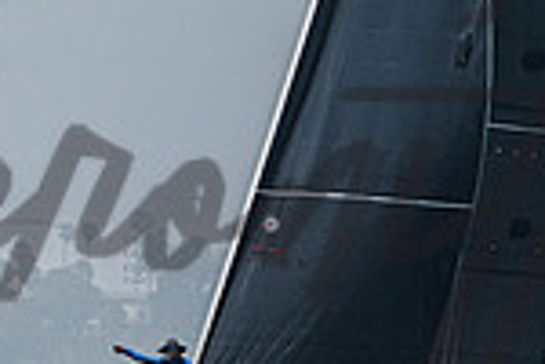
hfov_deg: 1.8
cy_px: 342
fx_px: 17772
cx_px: 392
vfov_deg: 1.2
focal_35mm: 1174
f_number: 6.3
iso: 400
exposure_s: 1/5000
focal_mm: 240
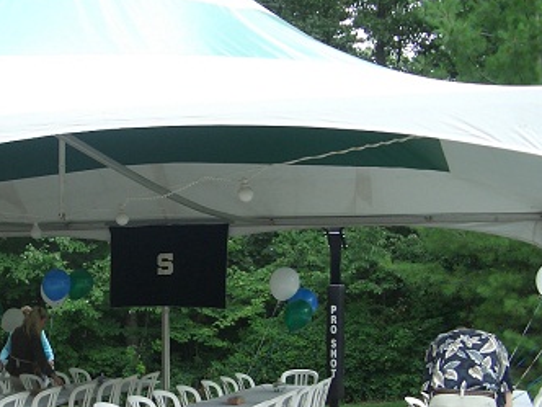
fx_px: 908
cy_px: 265
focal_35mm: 58
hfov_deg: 32.6
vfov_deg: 25.1
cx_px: 131
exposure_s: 1/160
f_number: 2.6
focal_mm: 5.8
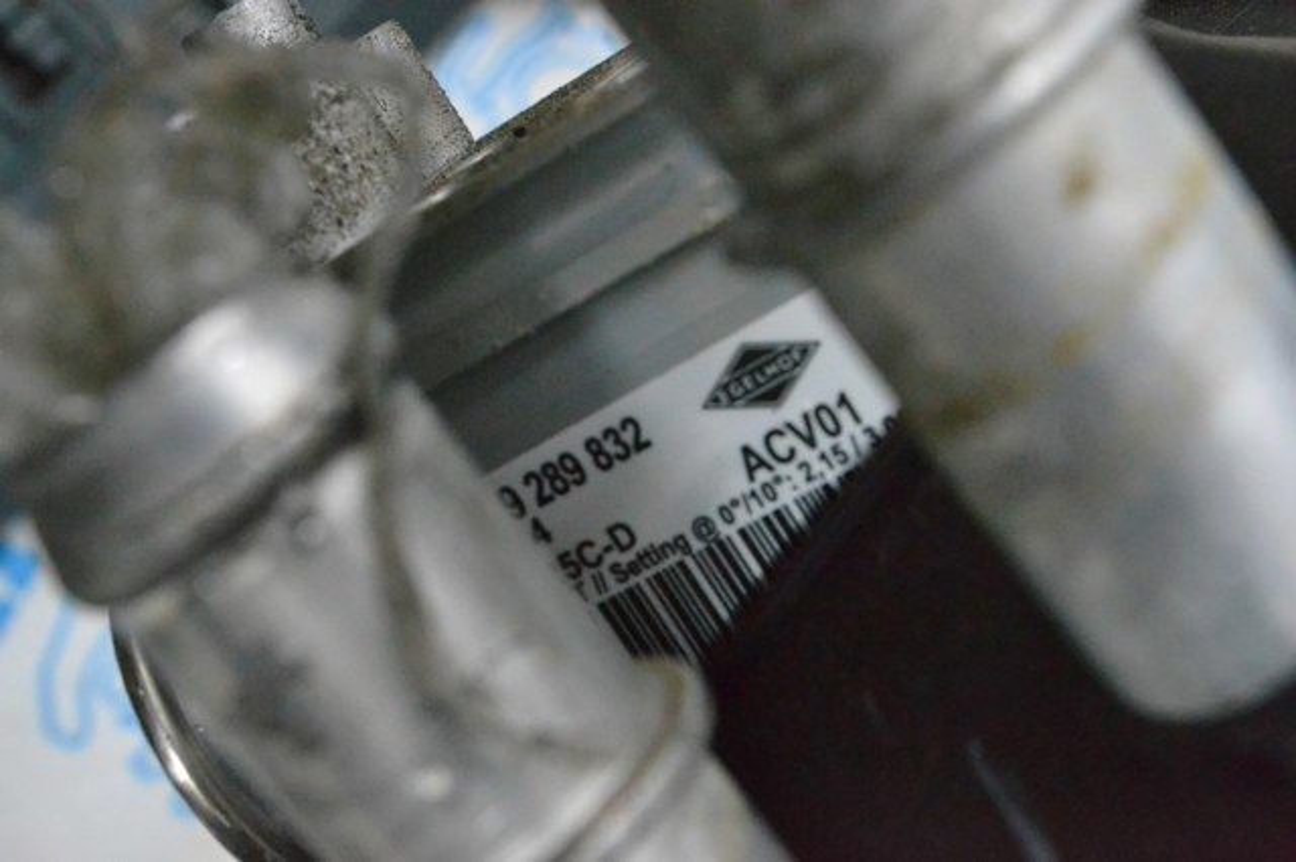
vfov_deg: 25.0
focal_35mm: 54
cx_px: 648
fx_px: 1943
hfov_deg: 36.9
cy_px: 431
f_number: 9
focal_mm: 36
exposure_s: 1/160
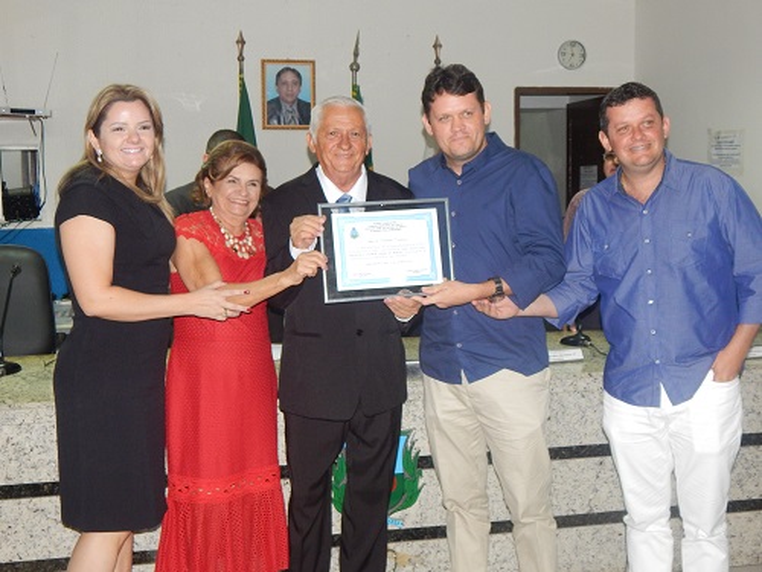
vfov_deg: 33.6
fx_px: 947
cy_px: 286
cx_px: 381
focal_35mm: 43
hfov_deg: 43.9
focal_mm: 7.7
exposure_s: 1/30
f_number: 3.6
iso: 360
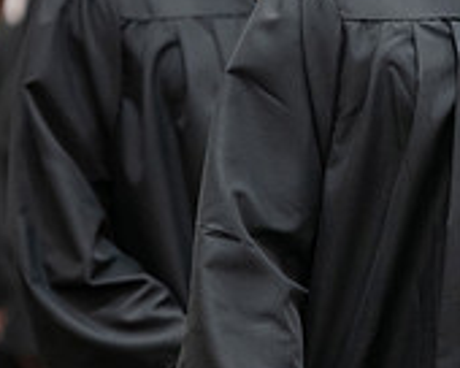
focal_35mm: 543
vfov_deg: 2.8
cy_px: -9
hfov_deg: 3.6
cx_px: 555
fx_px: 7393
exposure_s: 1/200
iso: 2500
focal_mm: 170
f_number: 3.2
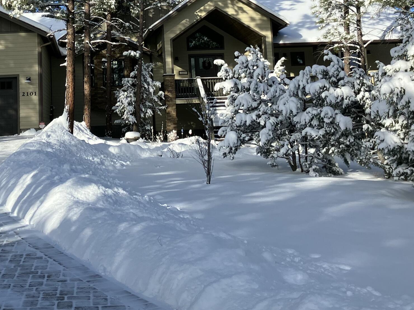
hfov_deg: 33.4
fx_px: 682
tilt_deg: +7.5
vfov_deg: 25.1
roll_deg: +2.1
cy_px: 48
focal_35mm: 57
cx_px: 124
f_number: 1.8
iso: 32
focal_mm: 3.99
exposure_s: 1/1567
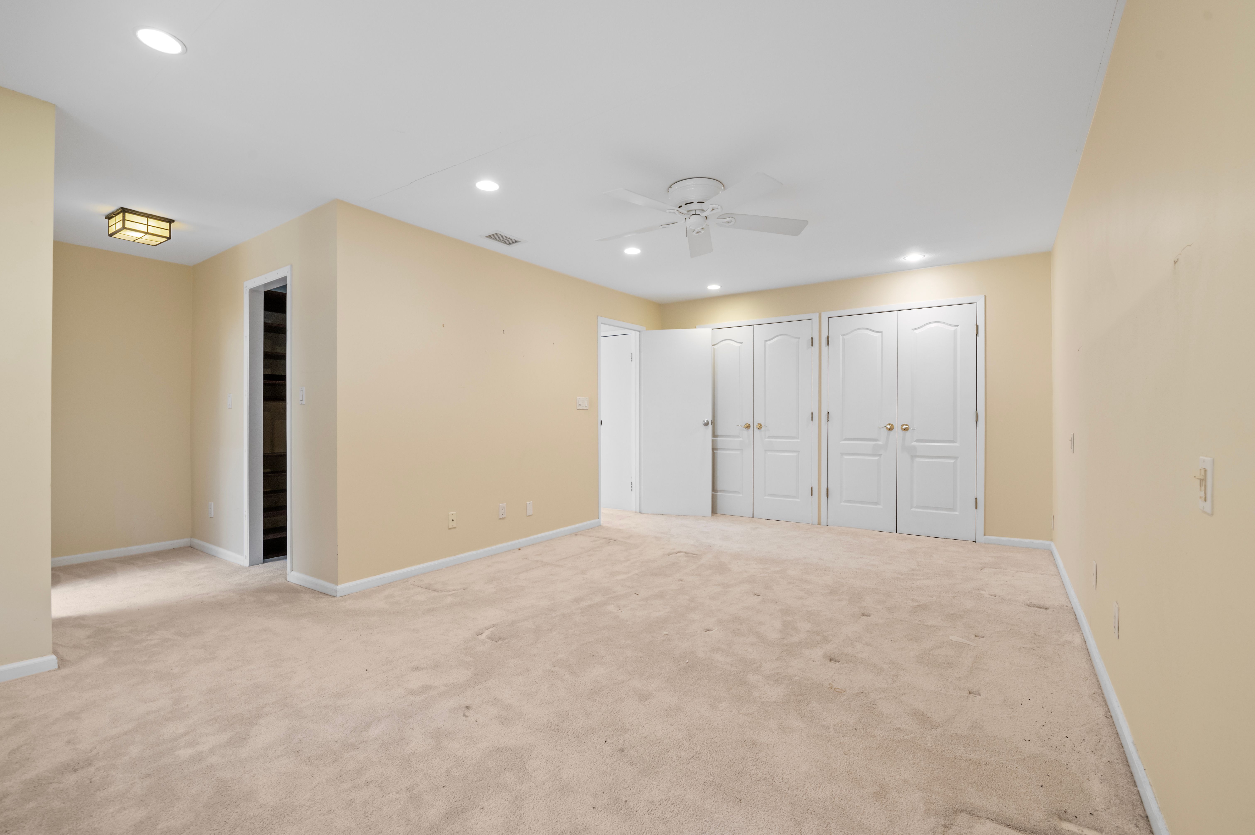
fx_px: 523
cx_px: 628
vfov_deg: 77.2
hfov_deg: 100.4
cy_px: 418
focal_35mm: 15
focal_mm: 15
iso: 500
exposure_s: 1/13
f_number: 8
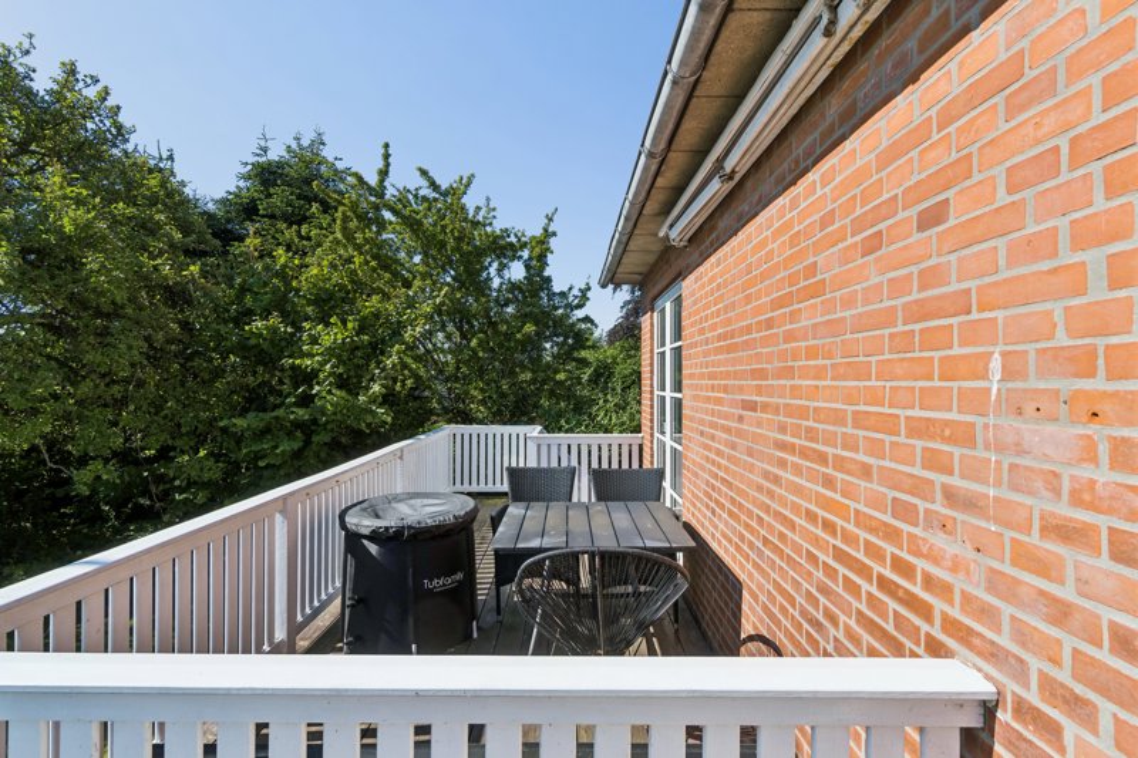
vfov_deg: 72.0
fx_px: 521
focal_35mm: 16
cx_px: 569
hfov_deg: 95.0
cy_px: 379
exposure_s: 1/800
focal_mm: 11
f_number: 8
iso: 200
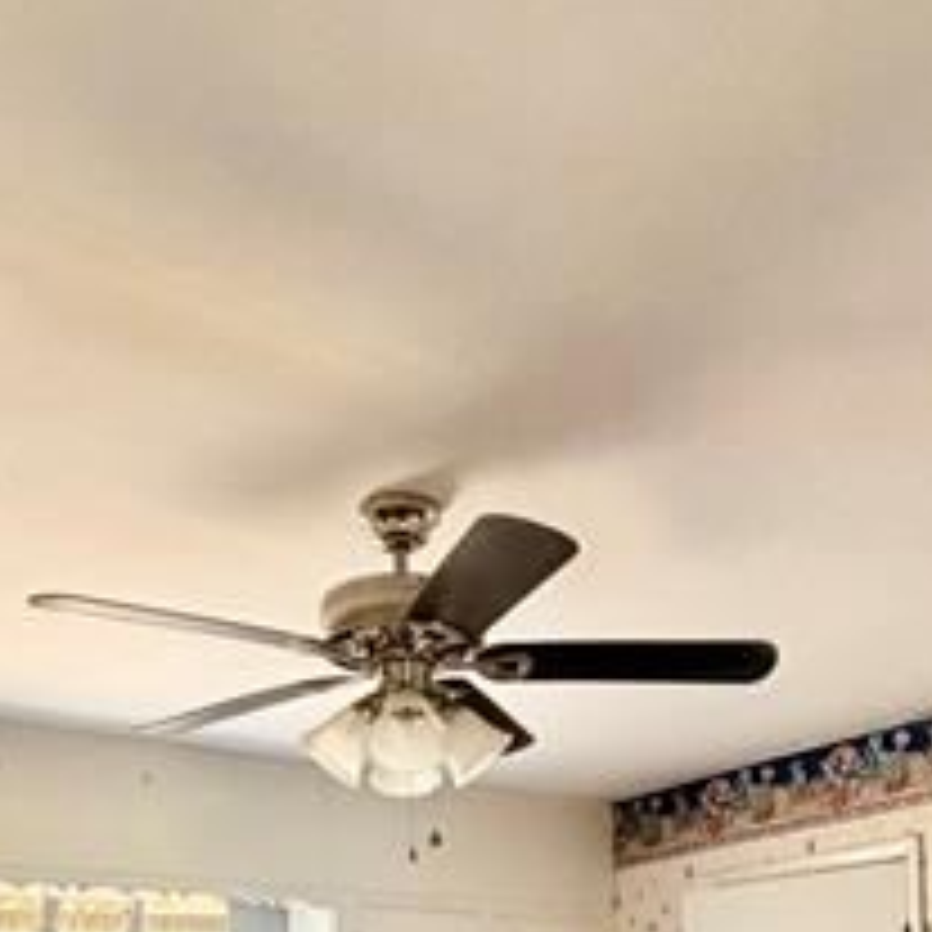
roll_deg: +2.8
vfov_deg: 30.8
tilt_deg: -1.0
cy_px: 1130
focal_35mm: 46
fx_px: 1401
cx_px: 491
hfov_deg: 36.8
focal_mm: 2.22
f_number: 2.2
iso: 400
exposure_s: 1/60
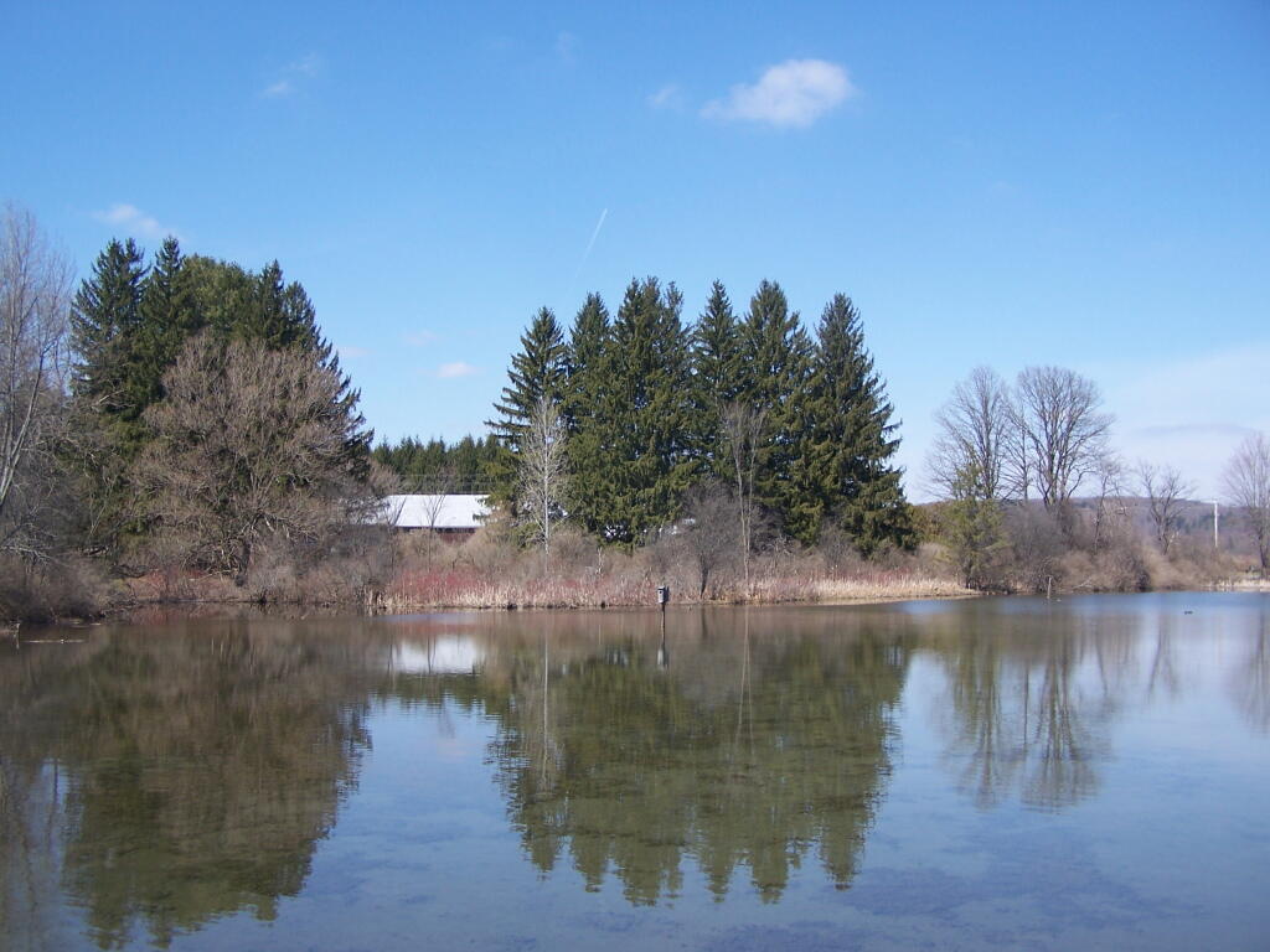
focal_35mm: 38
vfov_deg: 37.7
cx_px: 635
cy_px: 476
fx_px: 1394
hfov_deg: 49.0
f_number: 2.8
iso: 80
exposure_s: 1/1000
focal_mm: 6.3
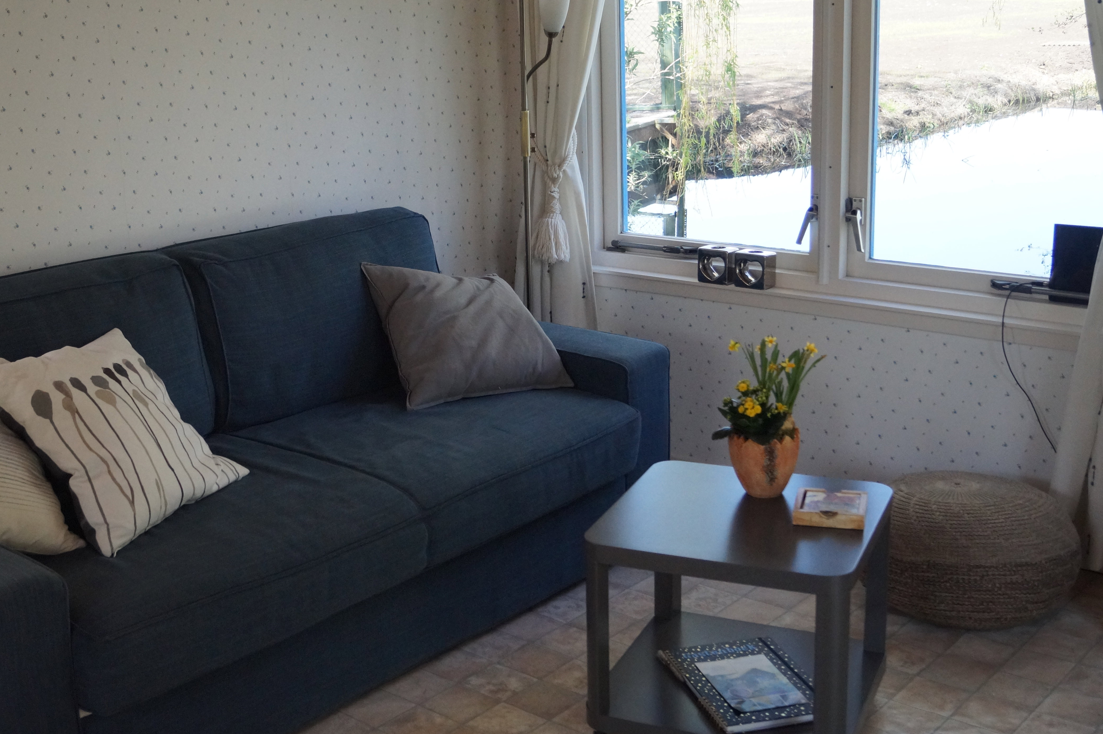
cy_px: 334
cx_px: 414
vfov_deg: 31.1
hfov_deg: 45.1
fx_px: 1317
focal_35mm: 43
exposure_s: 1/640
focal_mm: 22
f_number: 4
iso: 1250
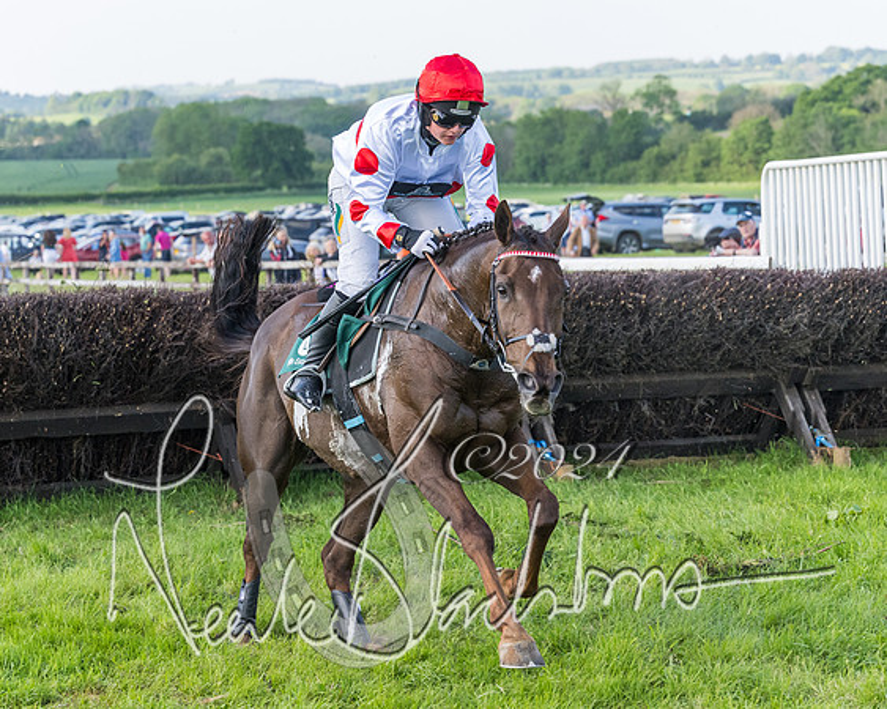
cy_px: 376
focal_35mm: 112
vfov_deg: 13.7
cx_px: 371
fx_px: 2945
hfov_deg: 17.1
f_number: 4
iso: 800
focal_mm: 70
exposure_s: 1/2500
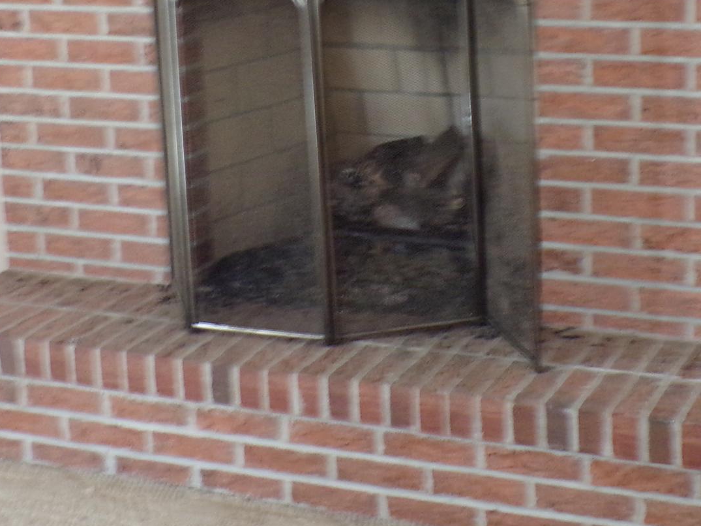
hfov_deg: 24.4
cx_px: 367
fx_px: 1620
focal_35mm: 80
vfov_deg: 18.3
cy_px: 100
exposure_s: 1/17
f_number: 3.4
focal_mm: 7.6
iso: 217
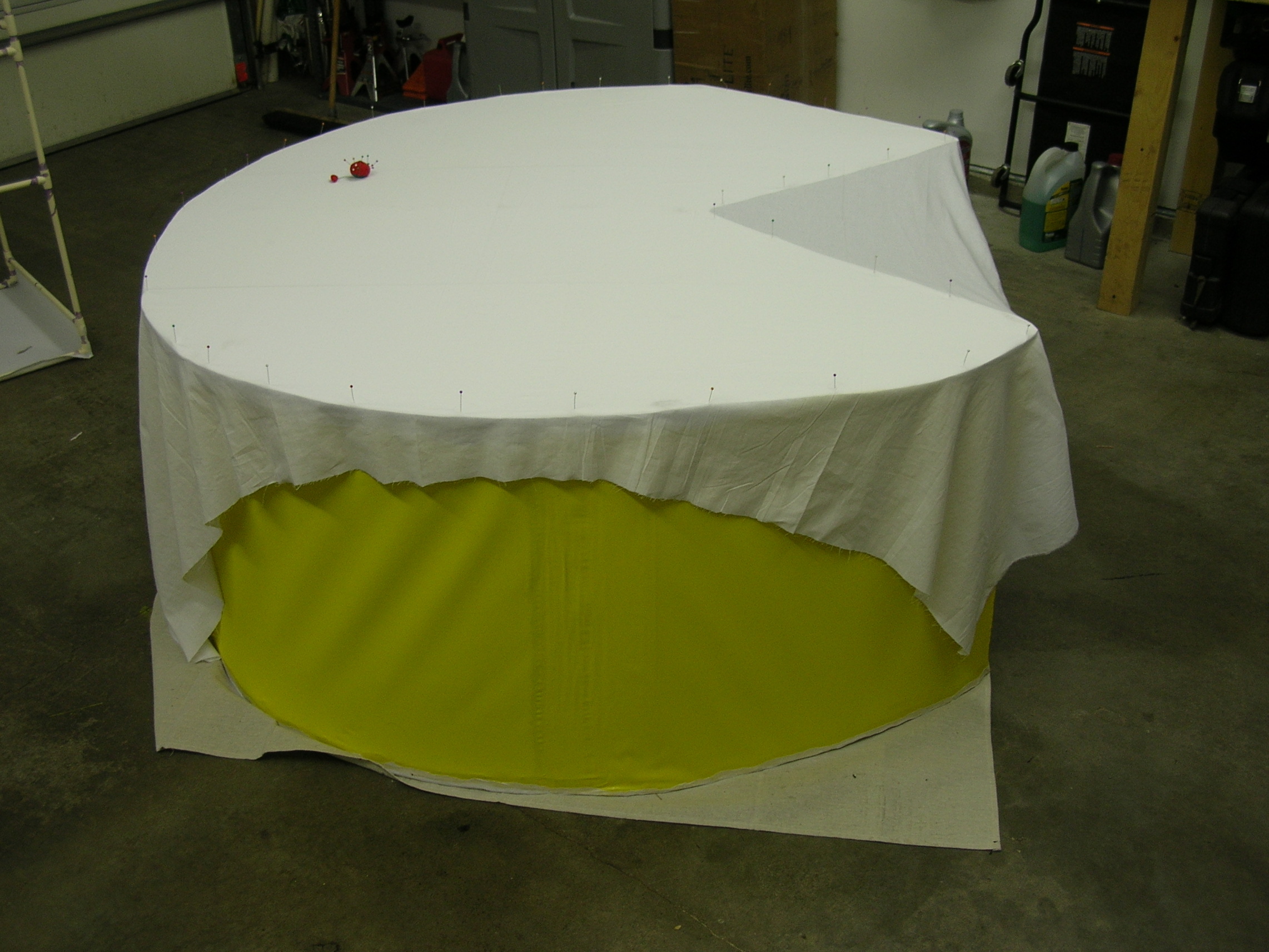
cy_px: 476
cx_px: 634
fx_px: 1320
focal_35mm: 36
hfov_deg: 51.4
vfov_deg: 39.7
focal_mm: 6
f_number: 2.7
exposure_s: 1/37.5
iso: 50
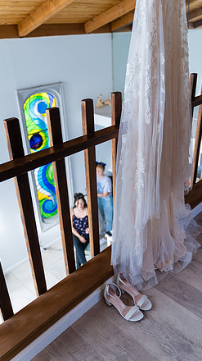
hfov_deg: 38.8
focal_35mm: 30
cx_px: 117
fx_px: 286
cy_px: 179
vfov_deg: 64.3
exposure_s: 1/400
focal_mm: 28
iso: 400
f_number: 2.8
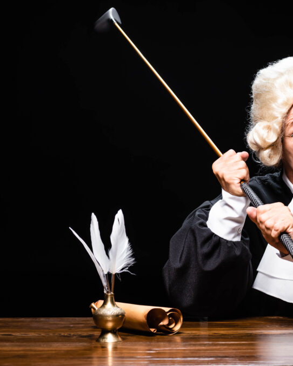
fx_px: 1614
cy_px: 184
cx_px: 255
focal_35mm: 149
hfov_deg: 10.3
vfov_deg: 12.9
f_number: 9
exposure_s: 1/200
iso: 100
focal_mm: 105
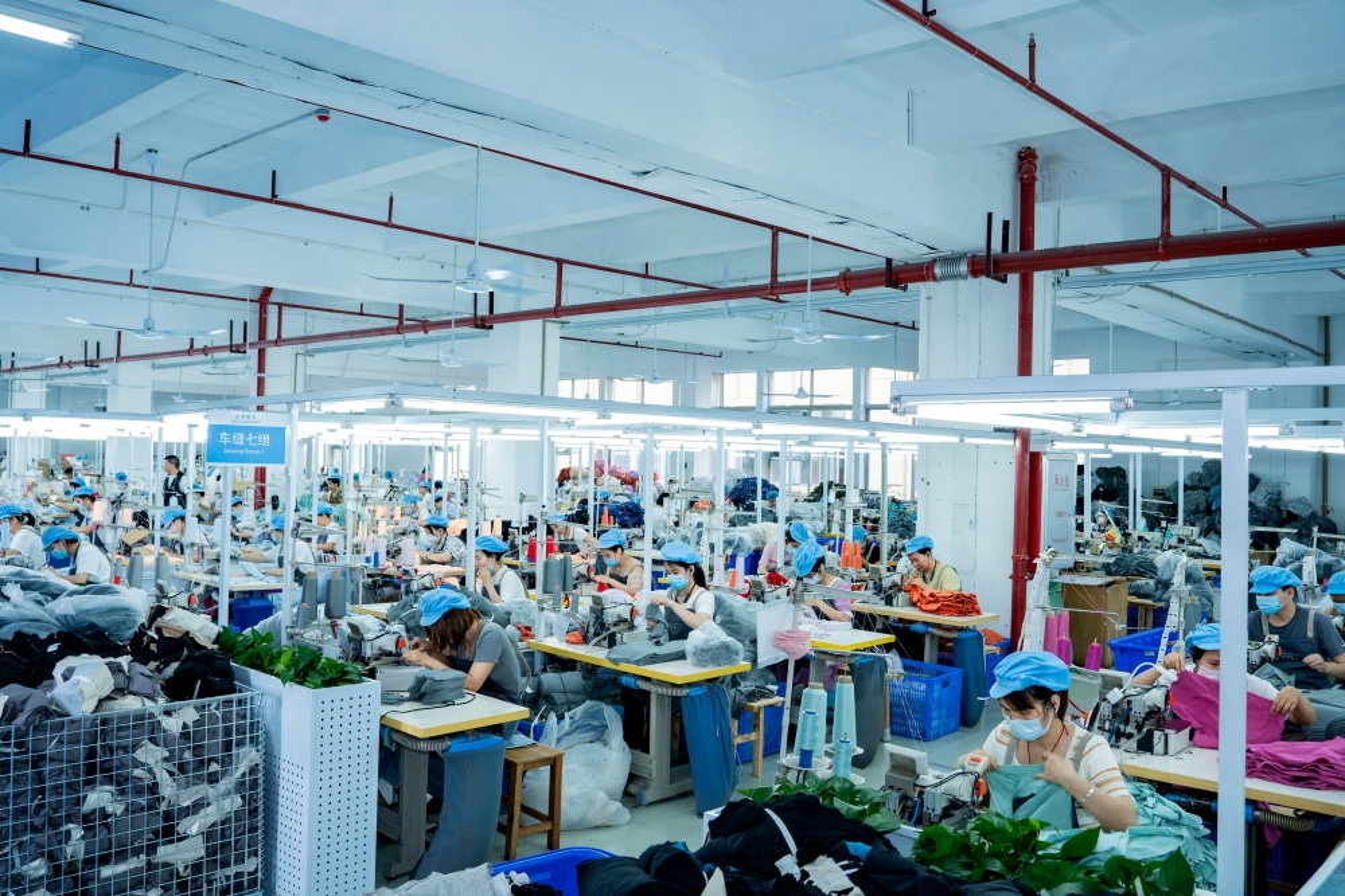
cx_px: 672
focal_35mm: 28
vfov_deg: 46.4
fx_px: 1046
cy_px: 448
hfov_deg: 65.5
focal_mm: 28
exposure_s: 1/100
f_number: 5.6
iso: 400
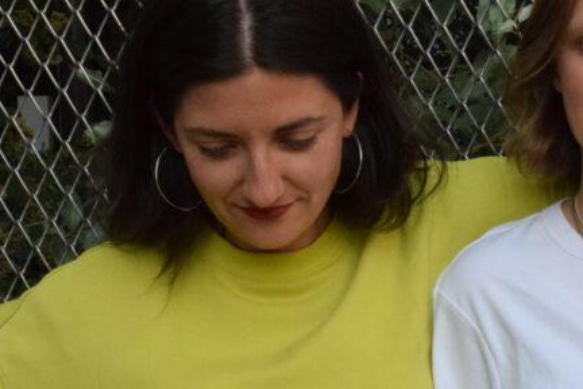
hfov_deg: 18.4
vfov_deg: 12.4
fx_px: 1784
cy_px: 310
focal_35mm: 110
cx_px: 459
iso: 3600
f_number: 20
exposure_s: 1/200
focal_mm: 31
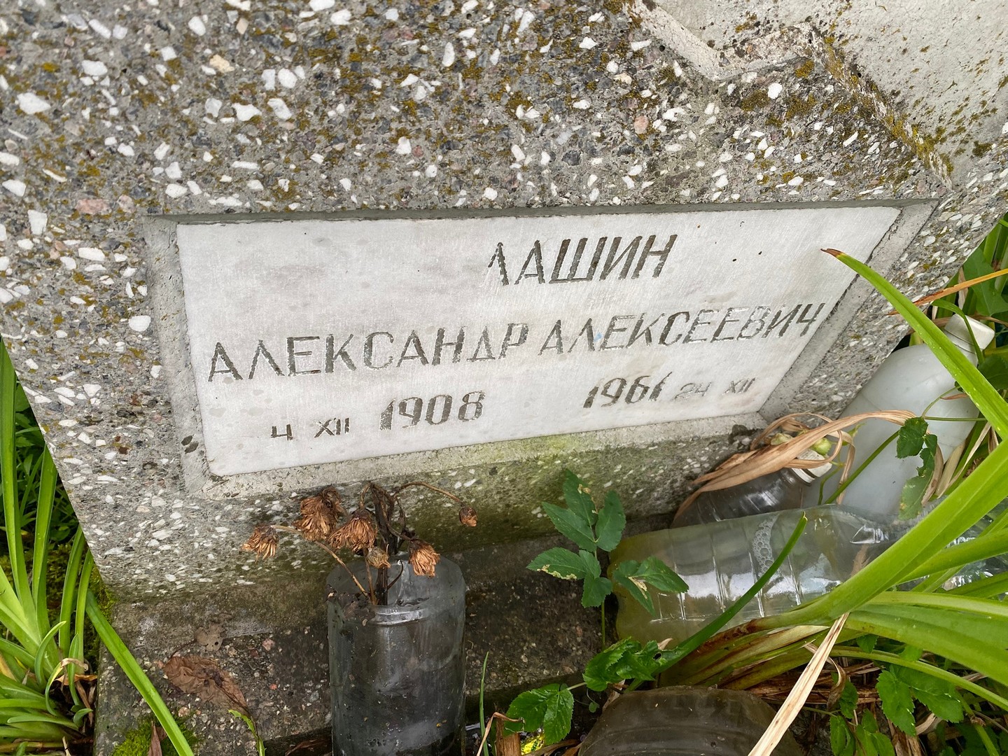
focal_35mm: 26
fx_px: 757
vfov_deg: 53.1
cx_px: 504
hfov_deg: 67.3
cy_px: 378
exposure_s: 1/121
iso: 80
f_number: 1.8
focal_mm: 4.25
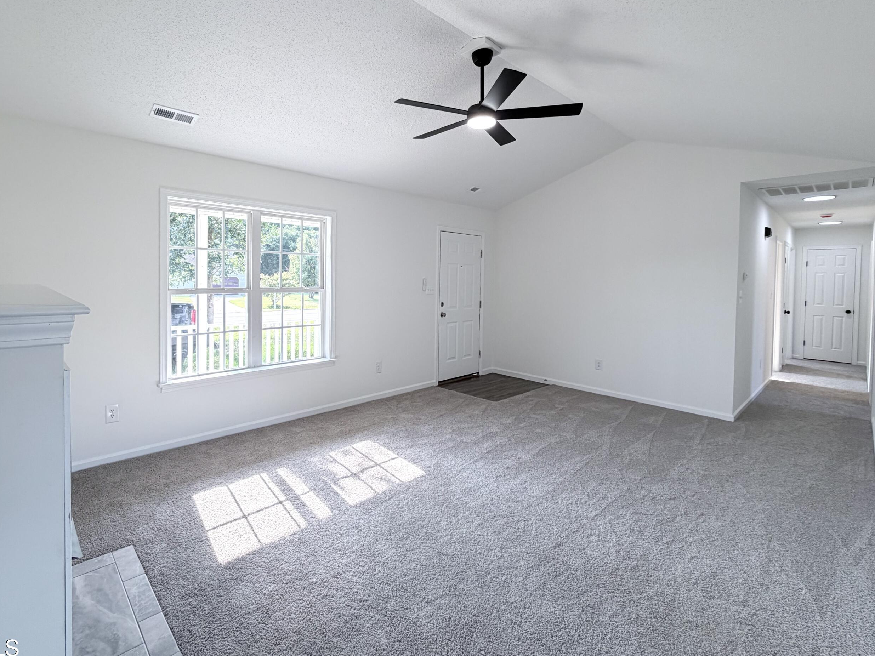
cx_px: 381
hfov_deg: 90.5
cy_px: 286
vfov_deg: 74.4
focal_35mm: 17
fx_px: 430
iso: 80
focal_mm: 2.22
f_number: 2.2
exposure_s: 1/120
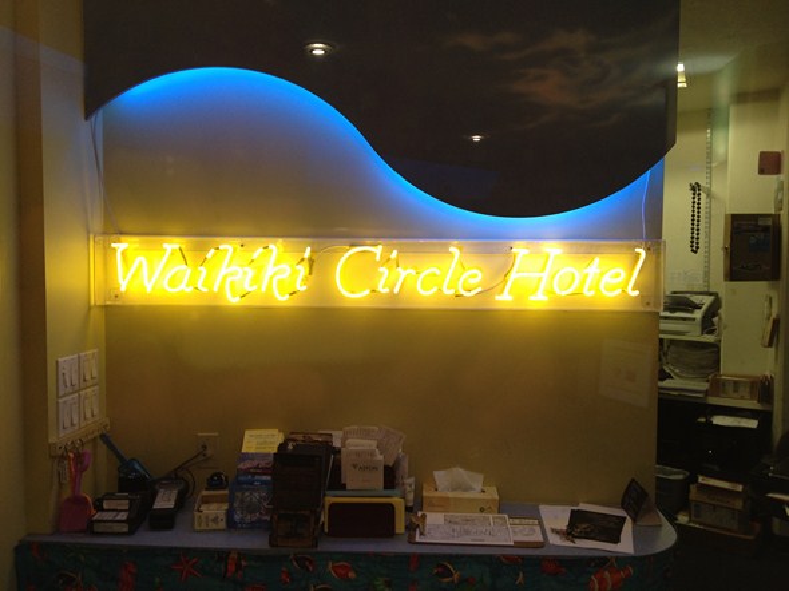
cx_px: 394
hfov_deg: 52.6
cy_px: 296
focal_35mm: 35
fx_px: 797
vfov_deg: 40.7
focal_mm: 4.28
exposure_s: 1/20
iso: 100
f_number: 2.4
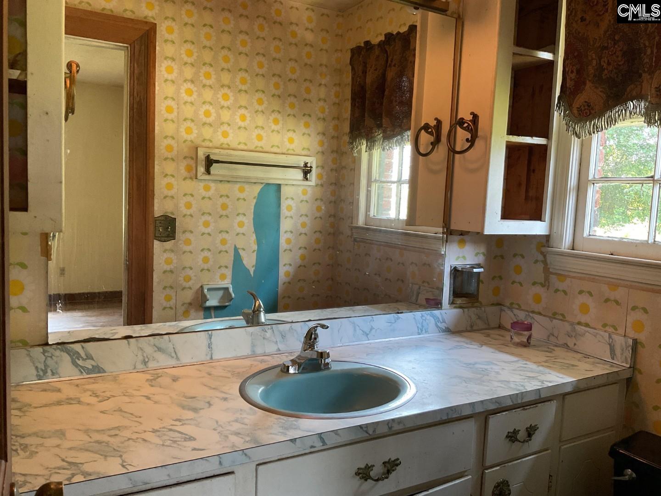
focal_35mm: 29
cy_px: 248
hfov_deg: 61.7
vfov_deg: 48.2
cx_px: 330
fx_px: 554
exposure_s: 1/60
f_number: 1.8
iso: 125
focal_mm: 3
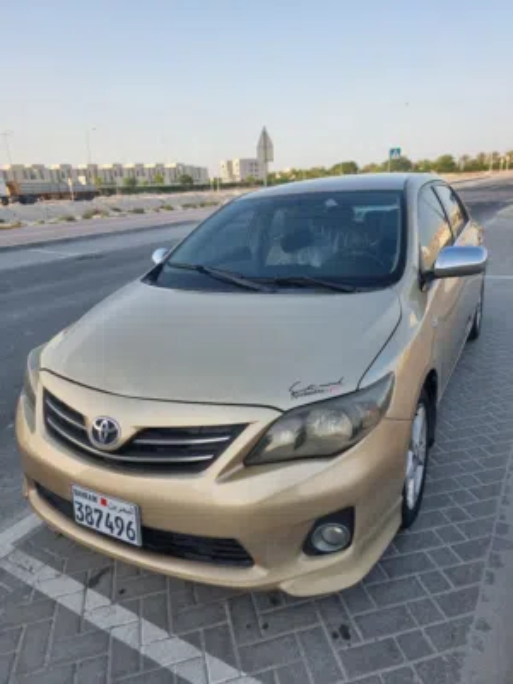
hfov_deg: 56.8
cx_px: 256
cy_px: 342
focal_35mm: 24
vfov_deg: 71.6
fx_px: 474
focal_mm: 6.7
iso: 50
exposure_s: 1/316
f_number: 1.8
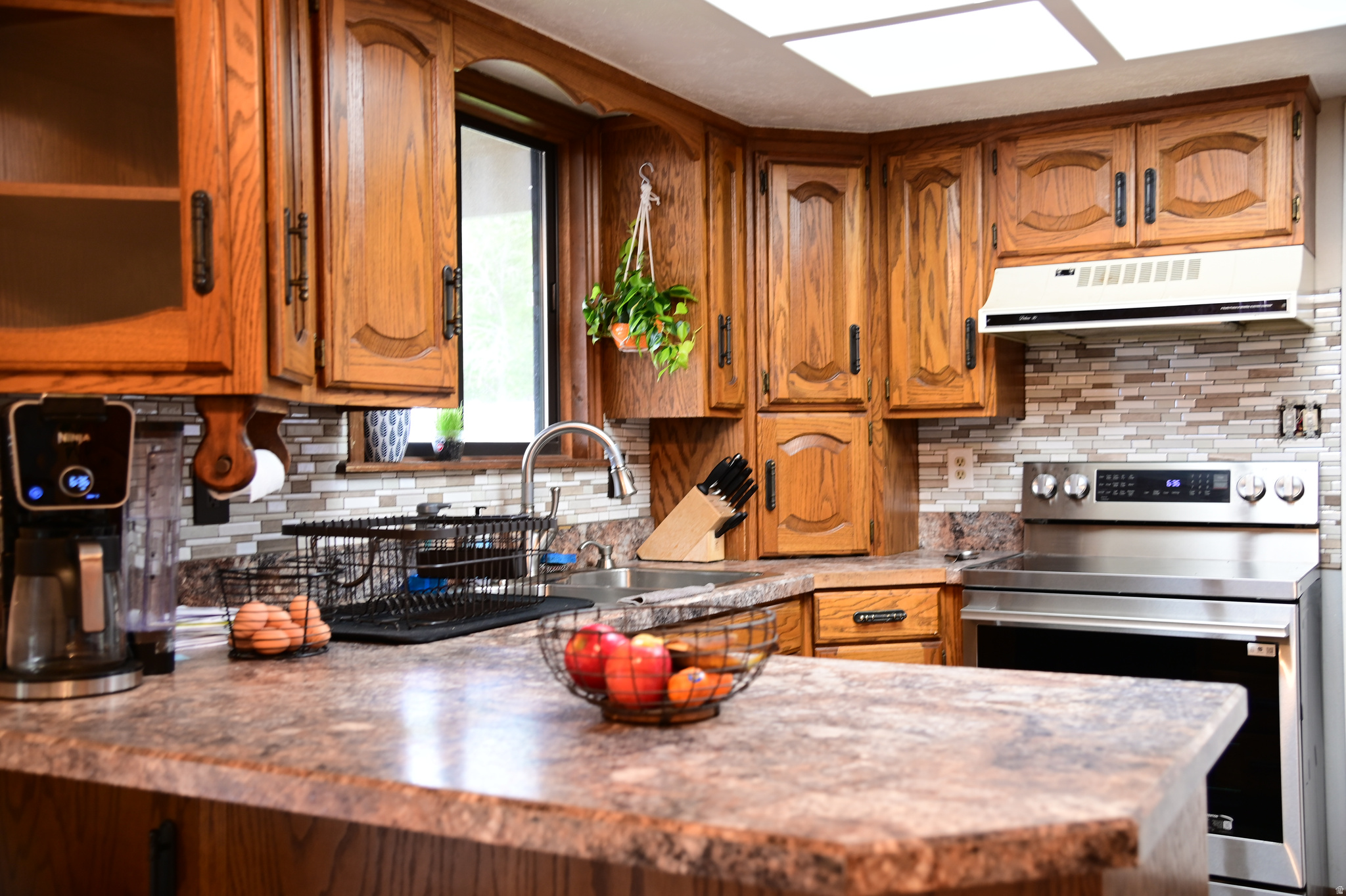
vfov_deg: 35.0
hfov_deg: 50.7
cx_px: 673
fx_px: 1420
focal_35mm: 38
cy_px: 448
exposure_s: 1/10
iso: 560
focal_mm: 38
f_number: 4
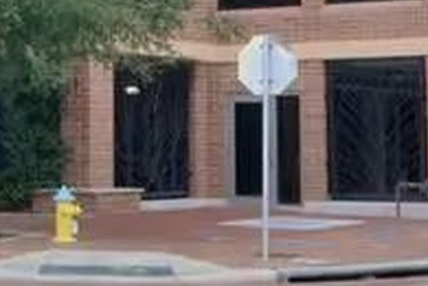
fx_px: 1030
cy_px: -370
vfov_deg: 12.7
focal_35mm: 87
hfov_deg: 22.5
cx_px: -11
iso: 200
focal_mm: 11
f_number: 8
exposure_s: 1/125
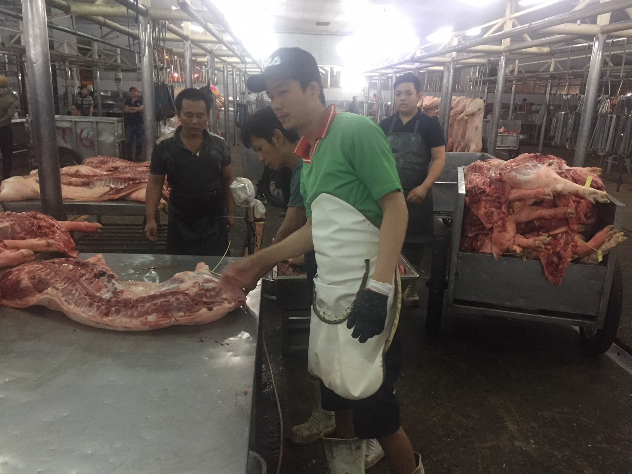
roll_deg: -3.0
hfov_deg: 61.7
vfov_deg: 48.2
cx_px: 316
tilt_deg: -15.0
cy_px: 237
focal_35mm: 29
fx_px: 529
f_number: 2.2
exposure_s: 1/33
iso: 200
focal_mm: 4.15
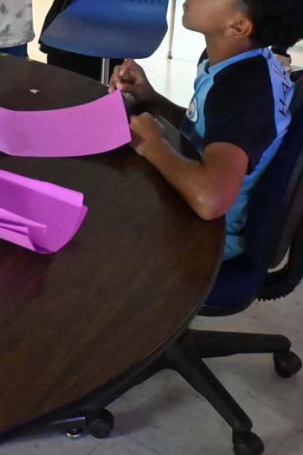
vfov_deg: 26.1
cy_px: 79
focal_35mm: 76
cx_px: 14
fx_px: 959
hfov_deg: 17.6
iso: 12800
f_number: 4.5
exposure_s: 1/160
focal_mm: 26
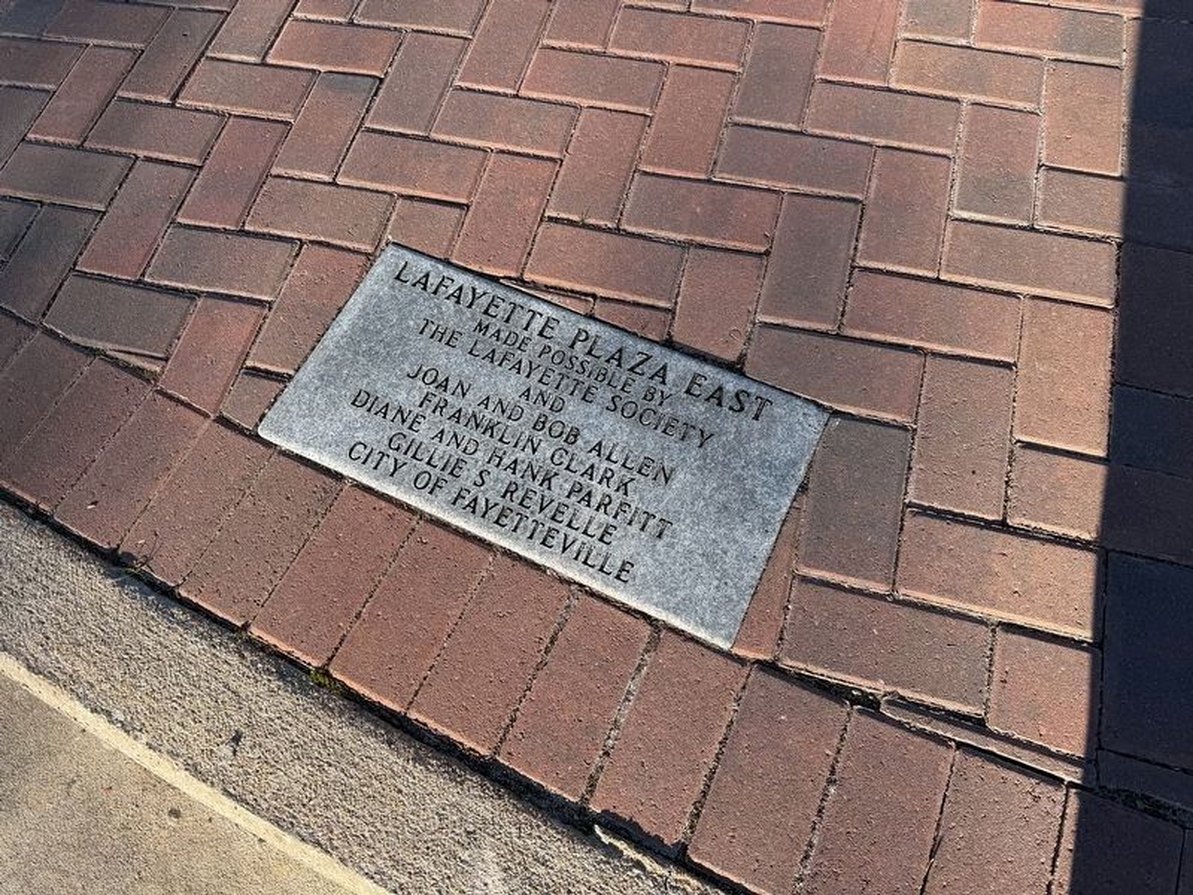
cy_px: 448
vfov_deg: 56.8
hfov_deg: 71.6
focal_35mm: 24
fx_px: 827
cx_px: 596
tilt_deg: -66.5
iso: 80
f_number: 1.78
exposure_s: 1/1727
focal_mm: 6.76
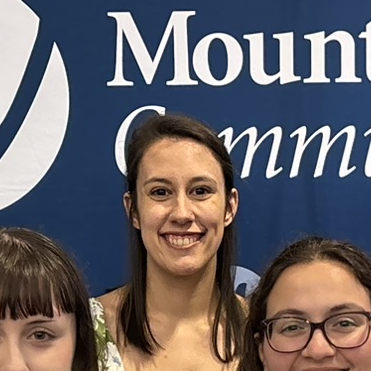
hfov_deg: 13.7
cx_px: 180
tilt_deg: -6.0
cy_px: 501
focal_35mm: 127
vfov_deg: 13.2
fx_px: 1540
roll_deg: +1.6
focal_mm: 5.96
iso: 320
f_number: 1.6
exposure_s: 1/60
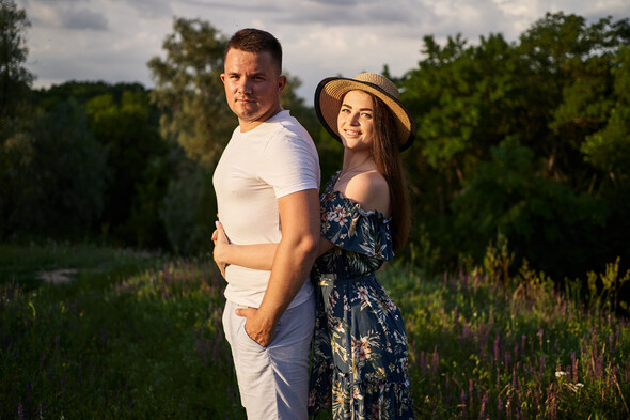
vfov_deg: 37.8
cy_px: 210
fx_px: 612
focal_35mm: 35
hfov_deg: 54.4
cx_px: 315
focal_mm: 35
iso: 200
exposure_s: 1/4000
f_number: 1.8
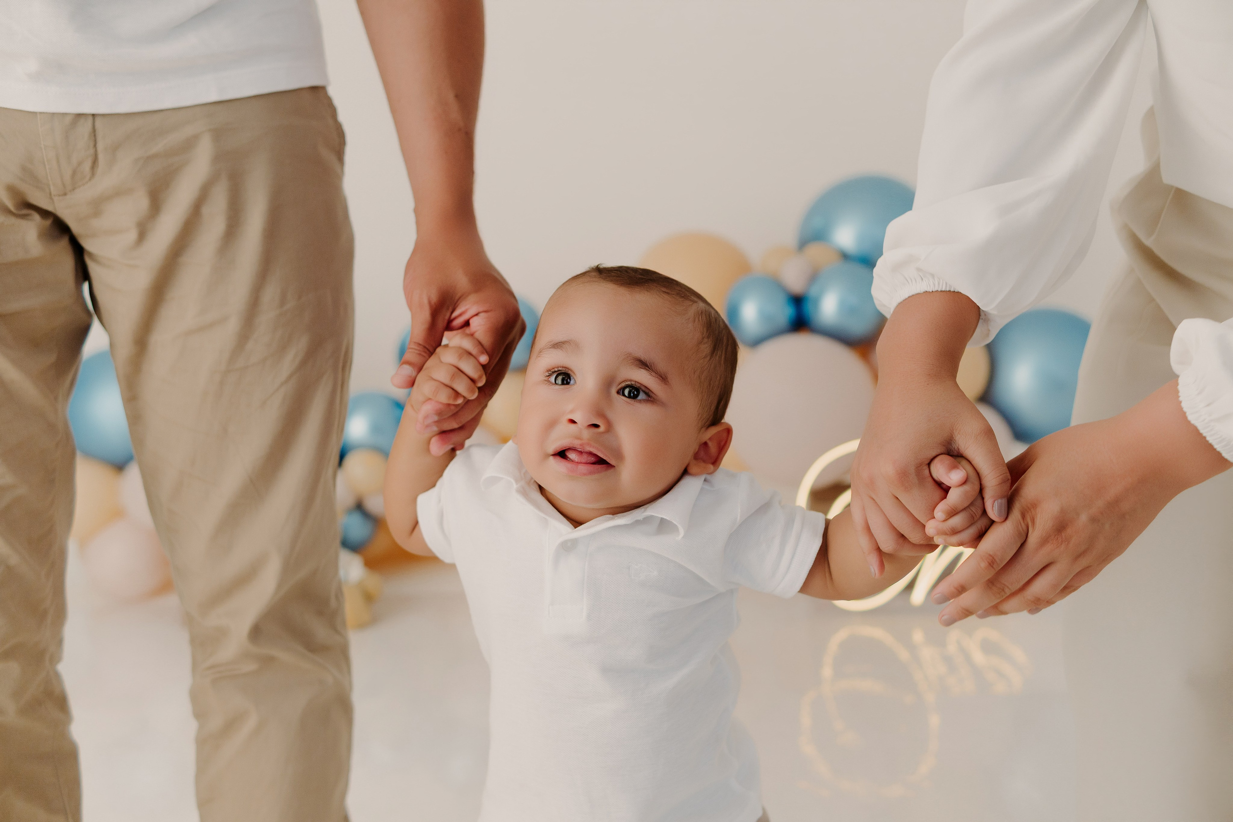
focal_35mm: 34
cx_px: 616
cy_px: 411
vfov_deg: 38.4
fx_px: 1182
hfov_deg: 55.1
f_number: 2.2
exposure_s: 1/320
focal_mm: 23
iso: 200
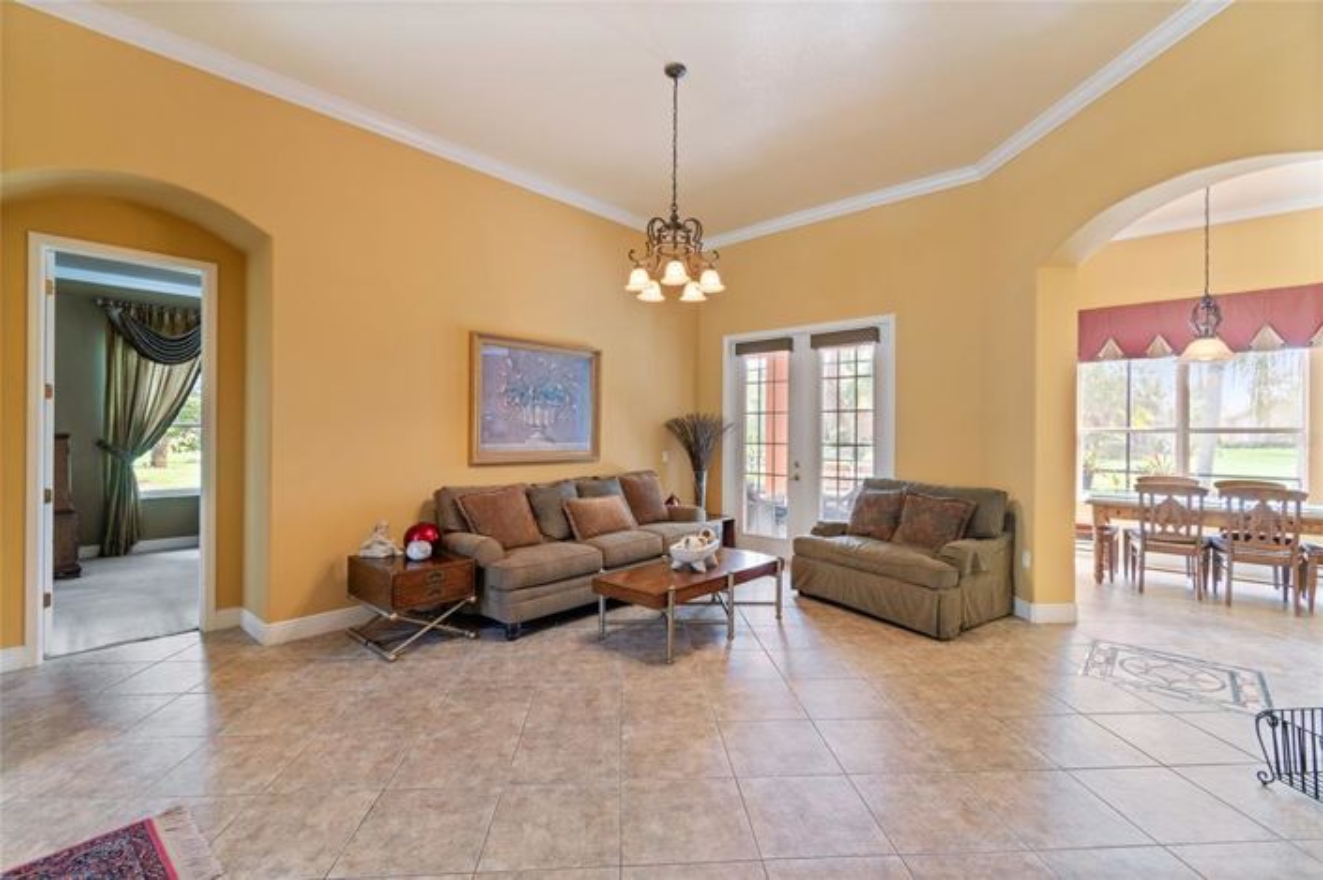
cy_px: 440
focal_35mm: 15
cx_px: 662
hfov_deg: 100.4
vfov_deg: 77.2
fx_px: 551
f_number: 7.1
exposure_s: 1/4
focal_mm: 10
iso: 100
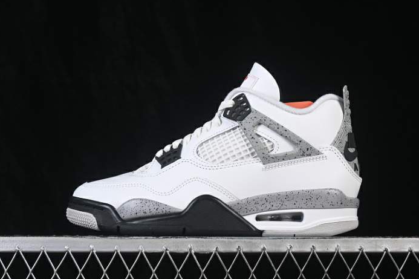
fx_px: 919
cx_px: 216
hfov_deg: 25.7
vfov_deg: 17.2
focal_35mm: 79
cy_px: 145
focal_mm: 50
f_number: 8
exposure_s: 1/80
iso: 160
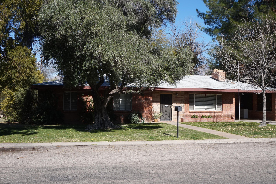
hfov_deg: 46.4
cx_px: 138
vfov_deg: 31.9
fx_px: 322
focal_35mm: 42
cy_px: 92
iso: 100
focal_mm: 28
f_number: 8
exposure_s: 1/250
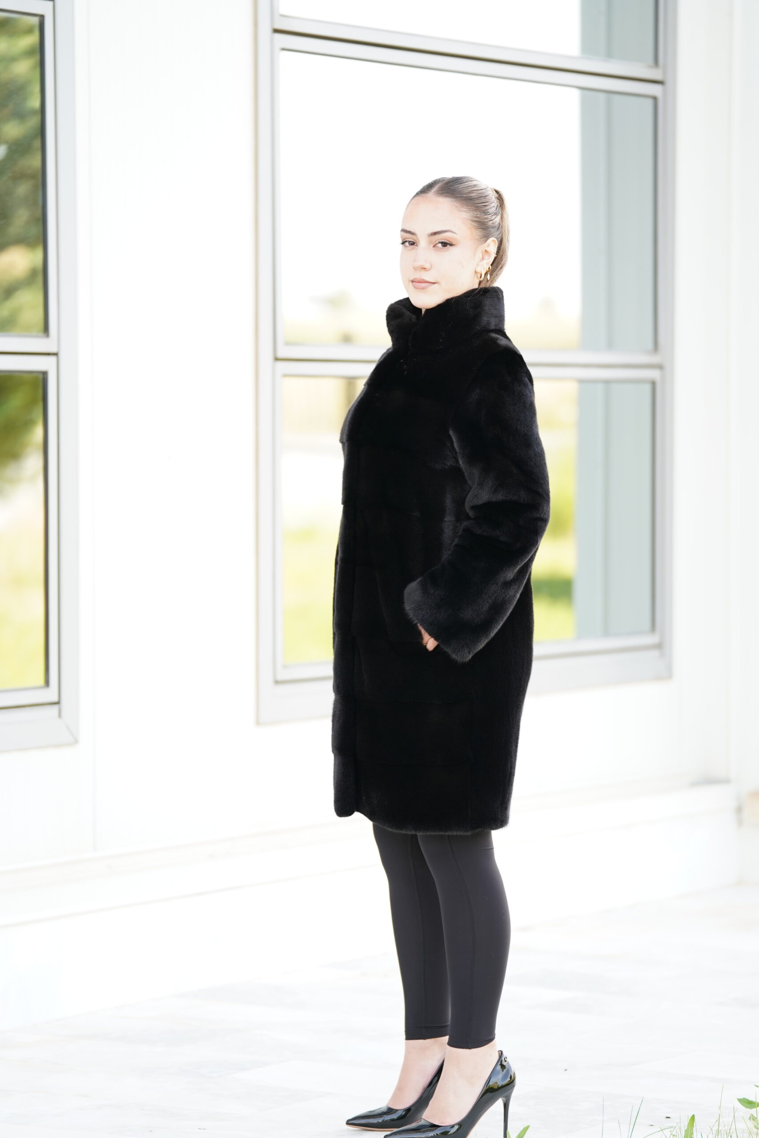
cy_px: 569
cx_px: 380
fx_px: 4205
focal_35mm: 133
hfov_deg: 10.3
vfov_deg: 15.4
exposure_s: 1/250
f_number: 2.8
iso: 250
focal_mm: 133
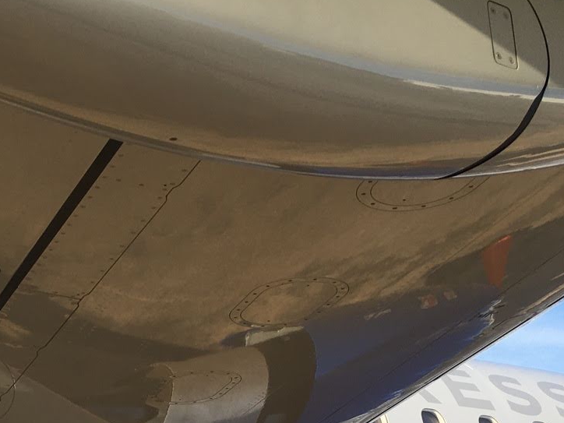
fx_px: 1336
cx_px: 60
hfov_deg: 23.2
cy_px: 476
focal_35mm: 82
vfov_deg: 17.3
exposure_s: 1/855
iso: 25
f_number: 2.2
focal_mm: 4.15
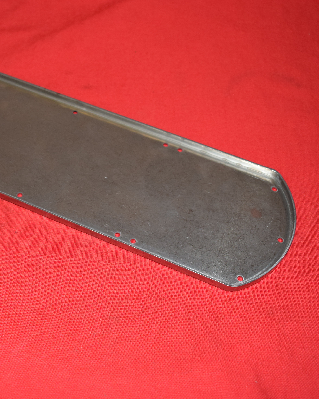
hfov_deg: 27.8
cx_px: 75
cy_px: 200
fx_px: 634
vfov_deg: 34.9
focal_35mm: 54
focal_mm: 25
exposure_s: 1/160
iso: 640
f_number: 5
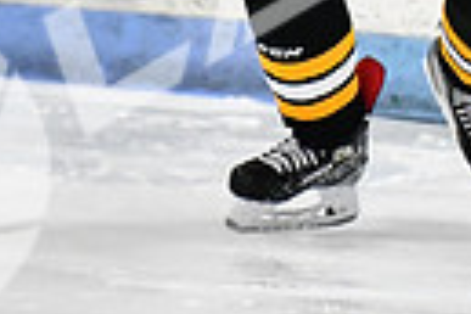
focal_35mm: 1351
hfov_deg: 1.5
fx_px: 17674
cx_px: 533
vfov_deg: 1.0
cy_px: -203
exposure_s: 1/1600
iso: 6400
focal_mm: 200
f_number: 2.8
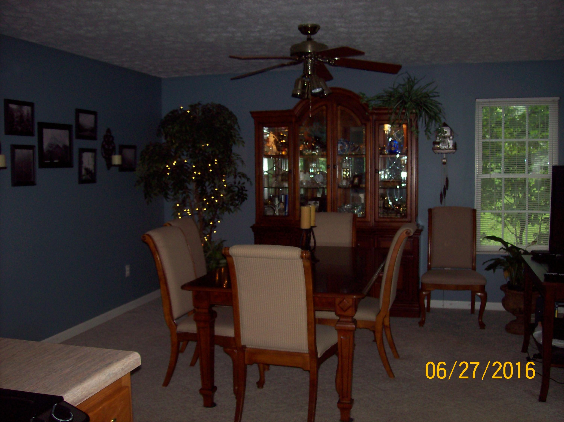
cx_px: 282
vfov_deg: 39.6
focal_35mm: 36
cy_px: 211
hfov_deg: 51.4
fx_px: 586
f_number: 2.7
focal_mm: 6
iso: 80
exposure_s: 1/64
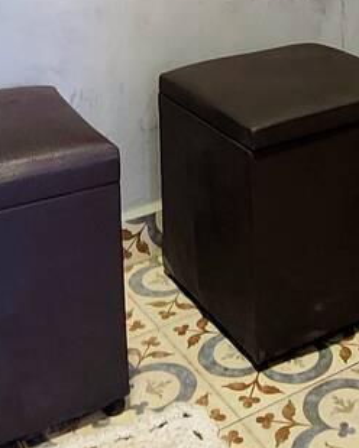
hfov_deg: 25.1
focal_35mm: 59
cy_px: -178
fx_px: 784
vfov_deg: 25.9
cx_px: 314
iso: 320
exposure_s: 1/30
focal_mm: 2.2
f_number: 2.2
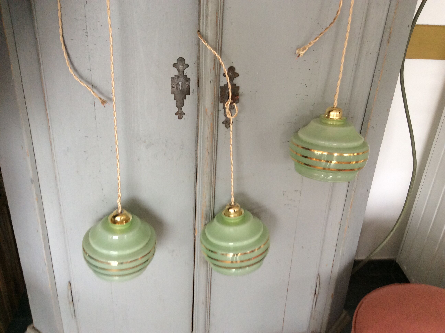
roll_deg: -2.0
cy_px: 166
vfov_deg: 44.1
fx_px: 411
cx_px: 222
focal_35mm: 32
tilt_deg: -28.5
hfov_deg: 56.9
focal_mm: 3.3
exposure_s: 1/25
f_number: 2.4
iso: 100
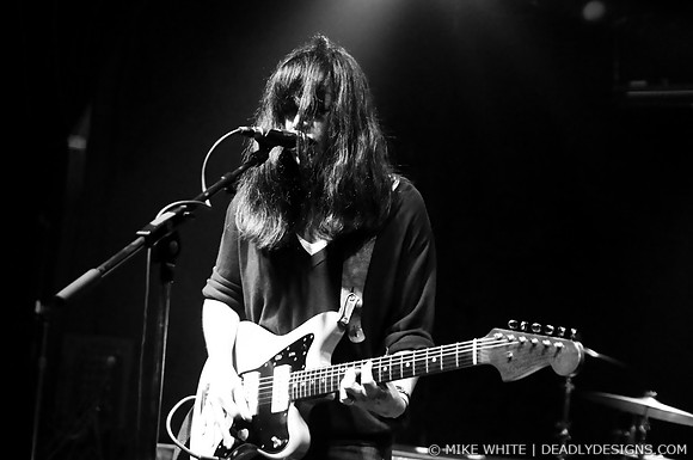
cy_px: 230
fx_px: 865
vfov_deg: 29.8
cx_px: 346
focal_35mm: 45
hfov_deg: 43.7
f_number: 1.8
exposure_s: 1/80
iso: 1000
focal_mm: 30
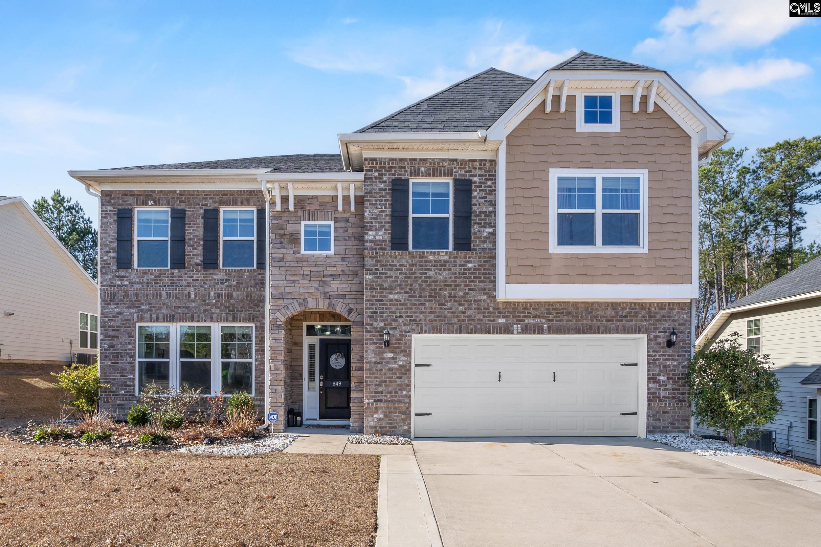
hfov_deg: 95.0
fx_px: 376
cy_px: 274
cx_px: 410
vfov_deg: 72.1
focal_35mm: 16
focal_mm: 11
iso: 200
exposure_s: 1/400
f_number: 6.3
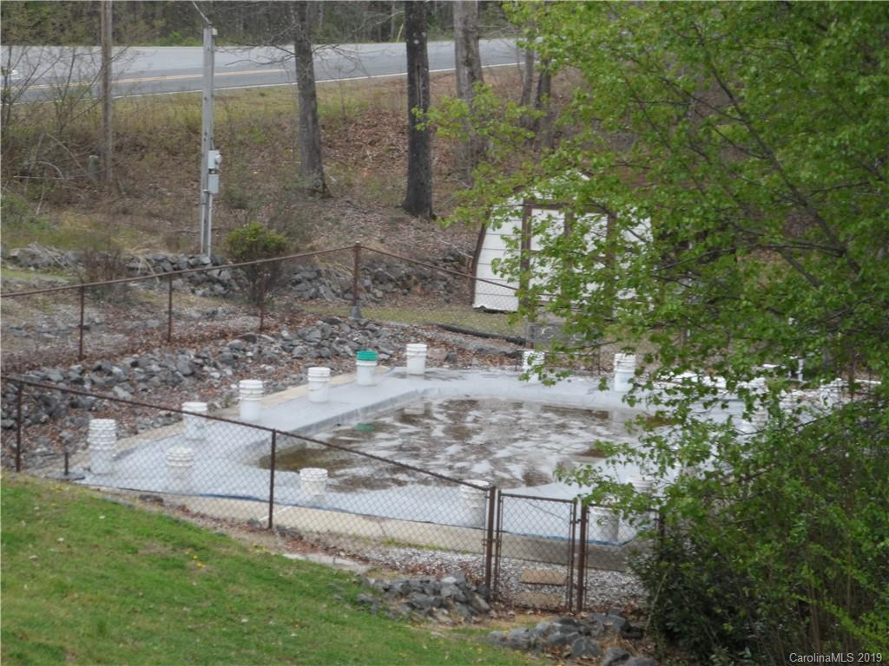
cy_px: 333
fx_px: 3082
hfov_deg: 16.4
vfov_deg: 12.3
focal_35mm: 120
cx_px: 444
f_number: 4.6
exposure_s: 1/60
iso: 120
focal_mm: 19.5
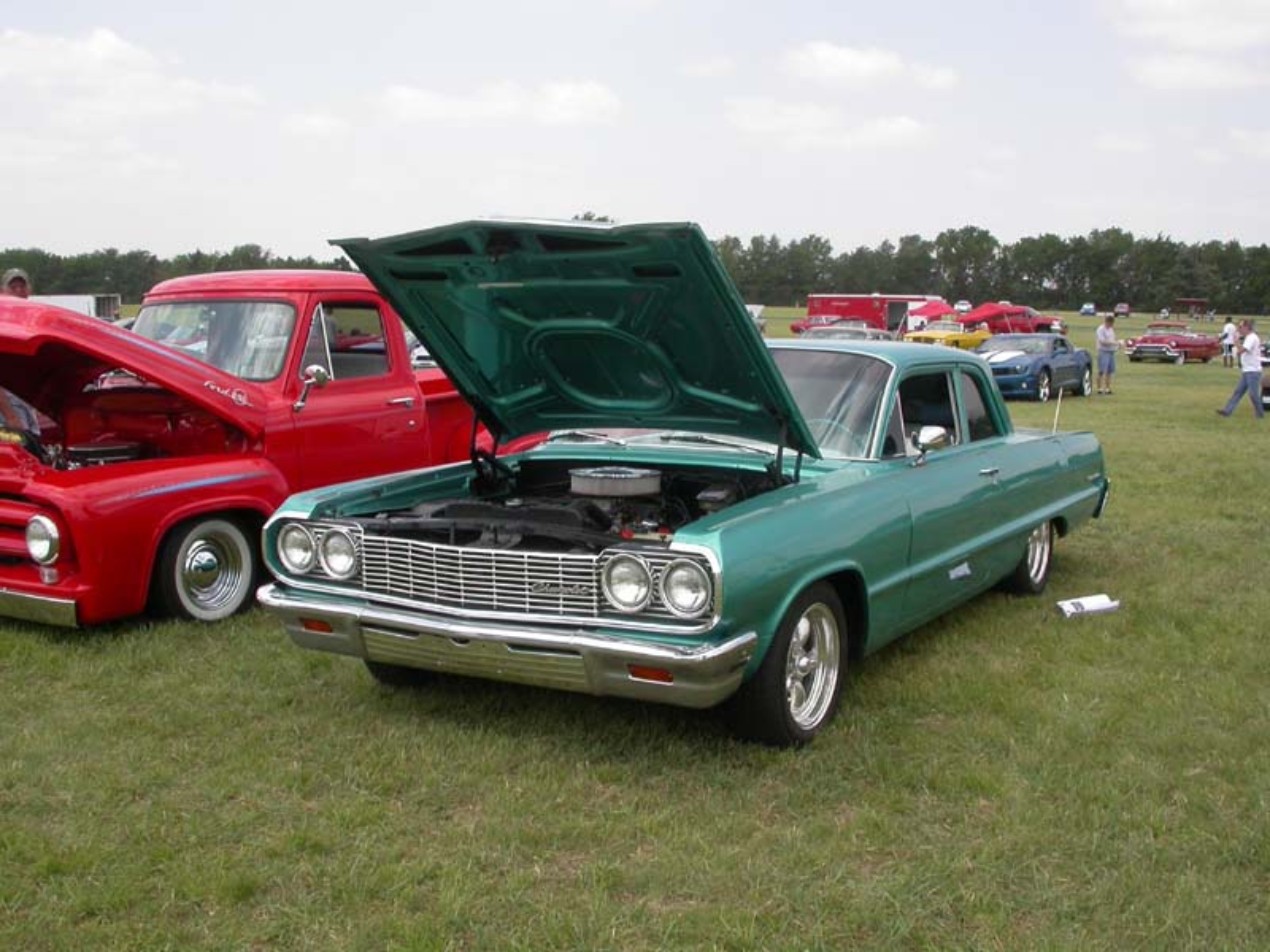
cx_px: 635
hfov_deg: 49.0
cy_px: 476
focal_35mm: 38
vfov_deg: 37.7
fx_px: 1394
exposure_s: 1/263
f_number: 6.7
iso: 100
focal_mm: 7.85
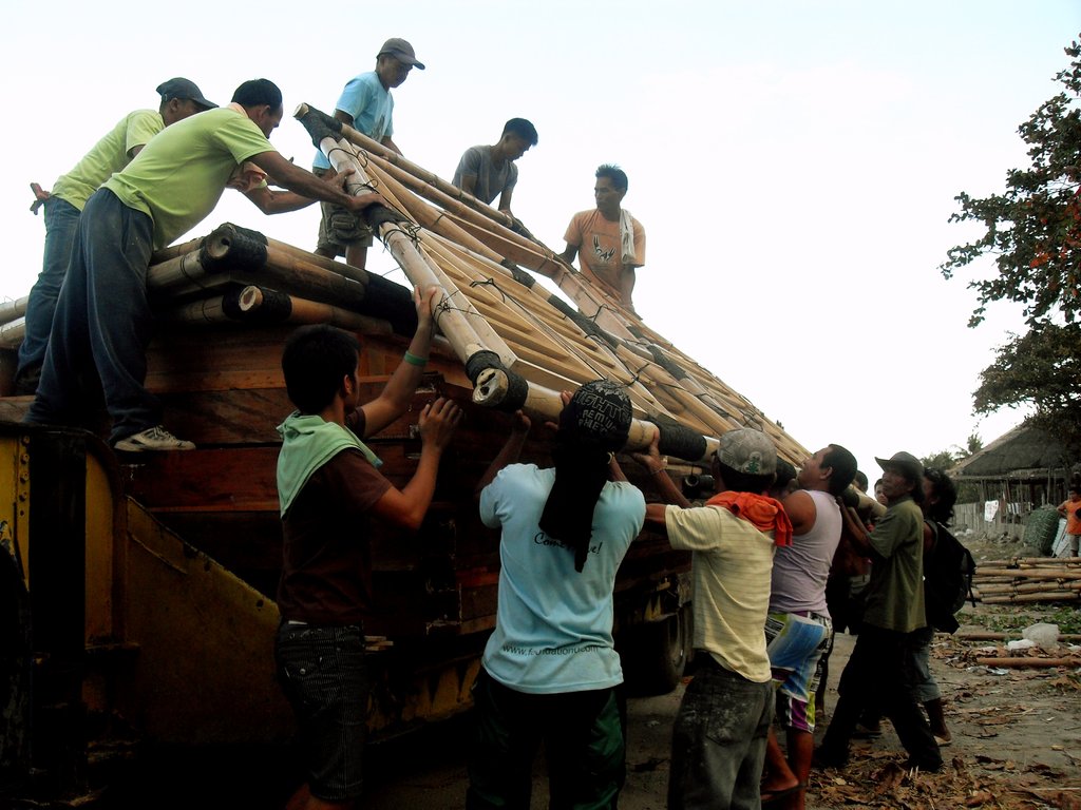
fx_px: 1155
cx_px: 540
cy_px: 405
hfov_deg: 50.1
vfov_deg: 38.7
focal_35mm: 37
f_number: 2.8
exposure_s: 1/180
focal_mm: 6.3
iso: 80
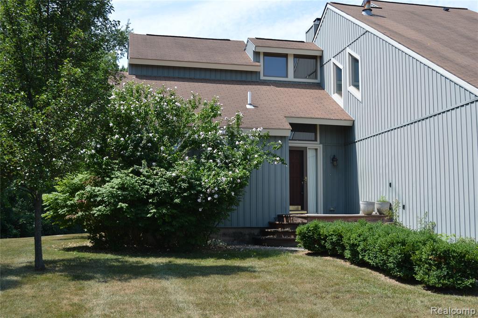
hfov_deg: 45.0
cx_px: 239
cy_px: 159
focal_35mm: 44
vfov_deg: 30.8
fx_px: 577
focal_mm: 29
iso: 100
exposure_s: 1/200
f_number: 7.1
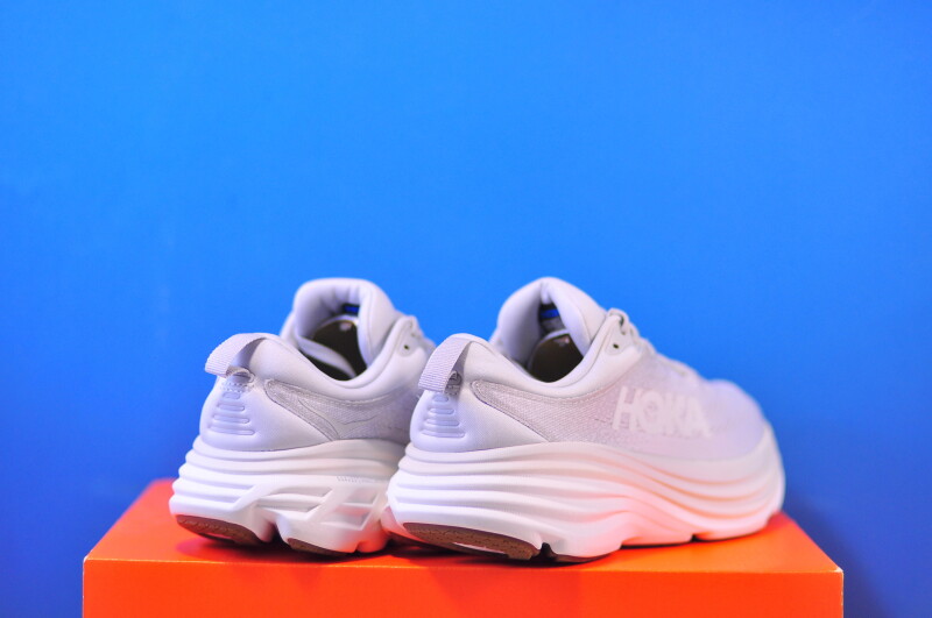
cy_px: 309
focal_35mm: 75
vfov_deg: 18.1
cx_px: 466
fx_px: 1939
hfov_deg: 27.0
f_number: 2
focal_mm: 50
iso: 250
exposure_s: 1/320
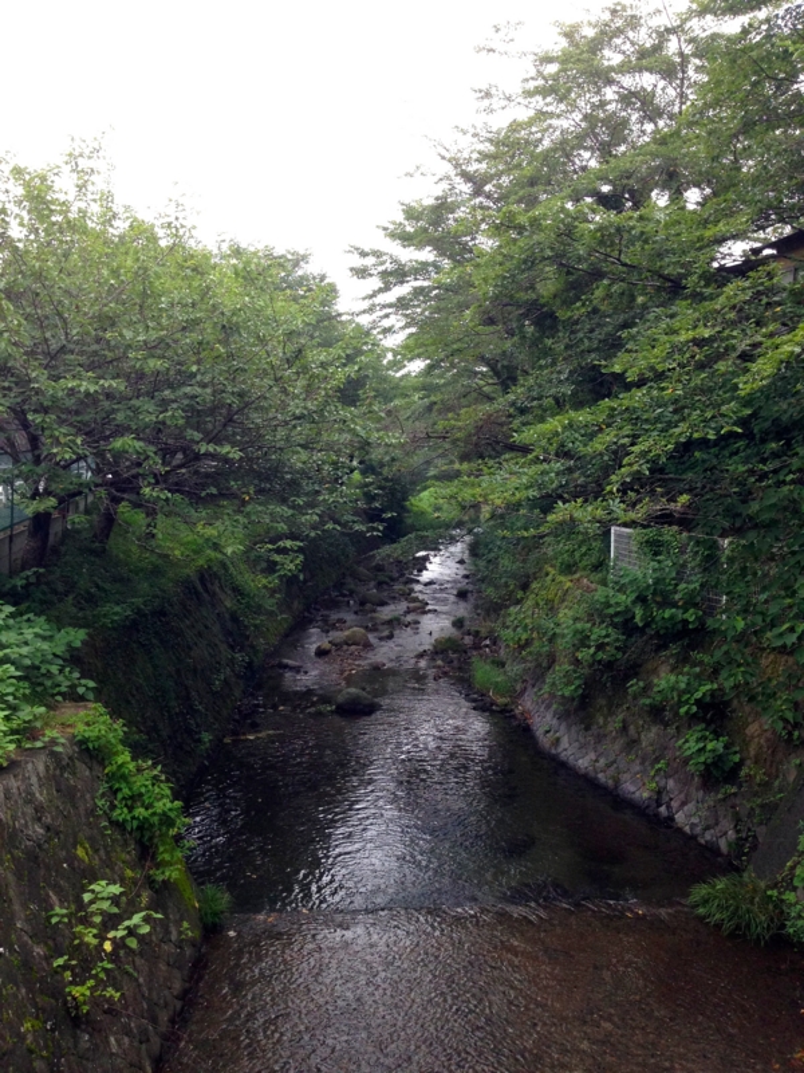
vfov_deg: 55.4
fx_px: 1022
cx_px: 402
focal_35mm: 33
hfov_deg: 42.9
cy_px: 536
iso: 100
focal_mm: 4.12
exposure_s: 1/120
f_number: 2.4
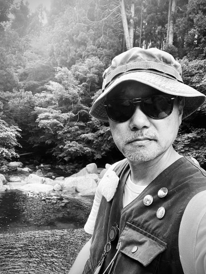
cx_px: 103
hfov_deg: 45.4
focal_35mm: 31
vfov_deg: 58.3
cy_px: 133
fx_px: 246
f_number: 2.2
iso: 200
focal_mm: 2.71
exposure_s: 1/60
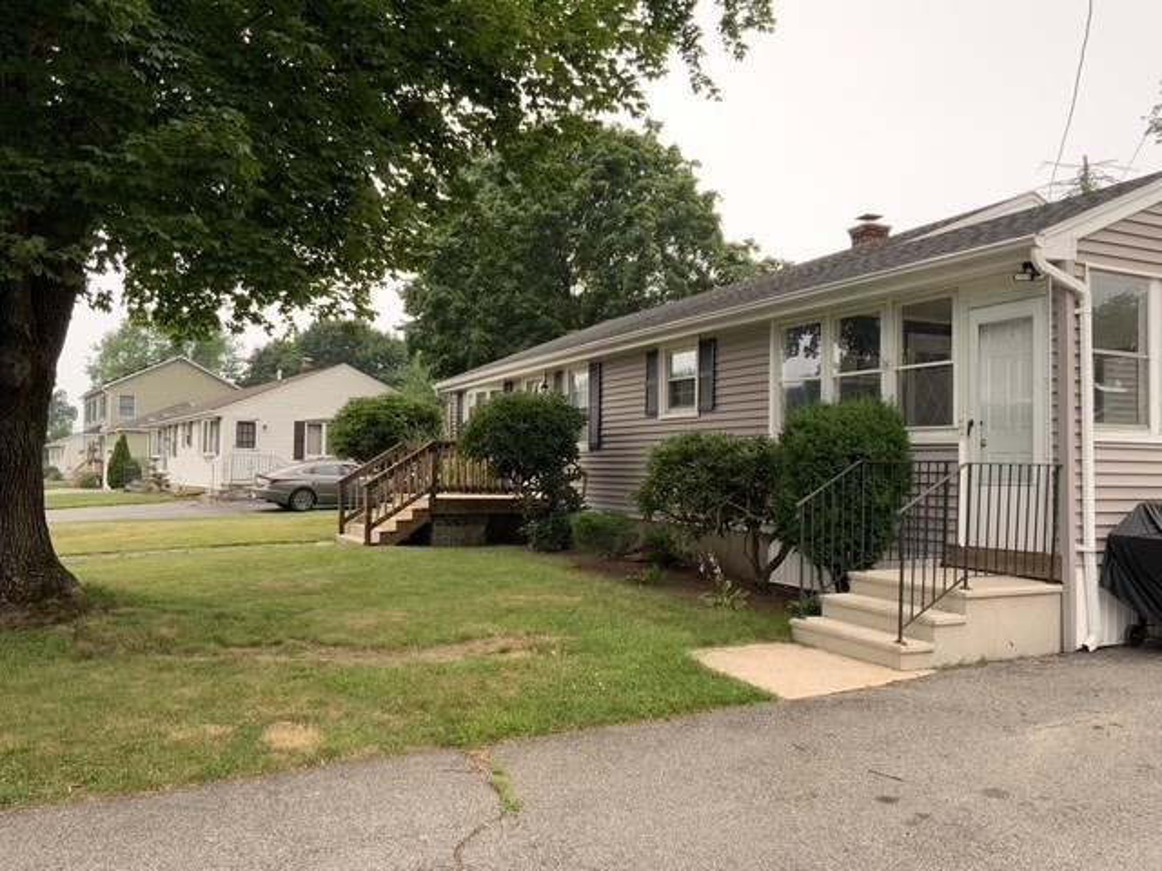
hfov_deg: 61.7
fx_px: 973
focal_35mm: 29
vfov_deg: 48.2
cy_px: 436
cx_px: 581
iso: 16
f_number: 1.8
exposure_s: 1/130
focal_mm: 3
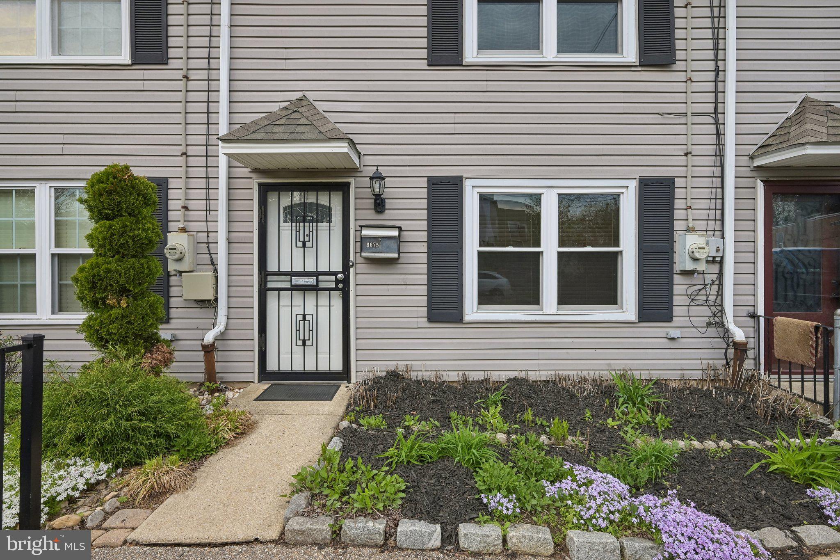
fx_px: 385
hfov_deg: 95.0
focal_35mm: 16
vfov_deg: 72.0
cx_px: 420
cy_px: 280
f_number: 11
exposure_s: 1/400
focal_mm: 16.5
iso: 400
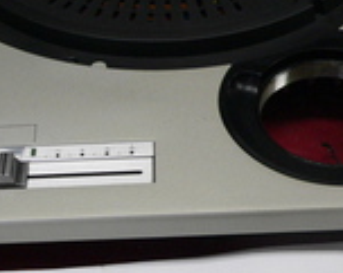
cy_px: 252
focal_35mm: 88
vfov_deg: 17.1
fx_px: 892
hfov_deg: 21.8
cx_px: 151
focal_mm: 6
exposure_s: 1/50
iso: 200
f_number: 2.8
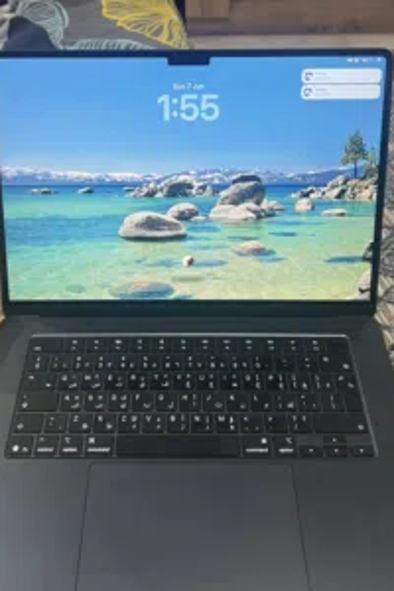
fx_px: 591
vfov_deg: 52.8
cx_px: 177
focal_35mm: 36
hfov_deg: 36.8
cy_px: 236
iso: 160
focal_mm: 5.7
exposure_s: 1/50
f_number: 1.5
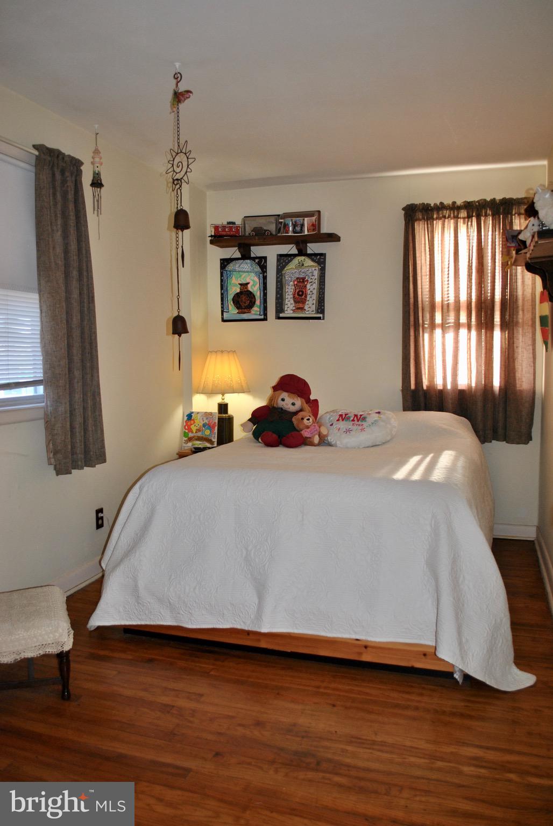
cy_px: 413
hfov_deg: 48.0
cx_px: 276
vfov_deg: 67.3
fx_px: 620
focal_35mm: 27
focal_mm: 18
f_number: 3.5
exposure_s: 1/60
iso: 200
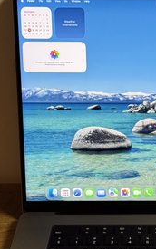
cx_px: 172
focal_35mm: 111
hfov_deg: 11.6
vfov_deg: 18.6
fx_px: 755
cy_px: 190
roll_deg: +1.0
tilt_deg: -33.4
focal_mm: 6.76
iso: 64
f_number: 1.78
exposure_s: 1/50
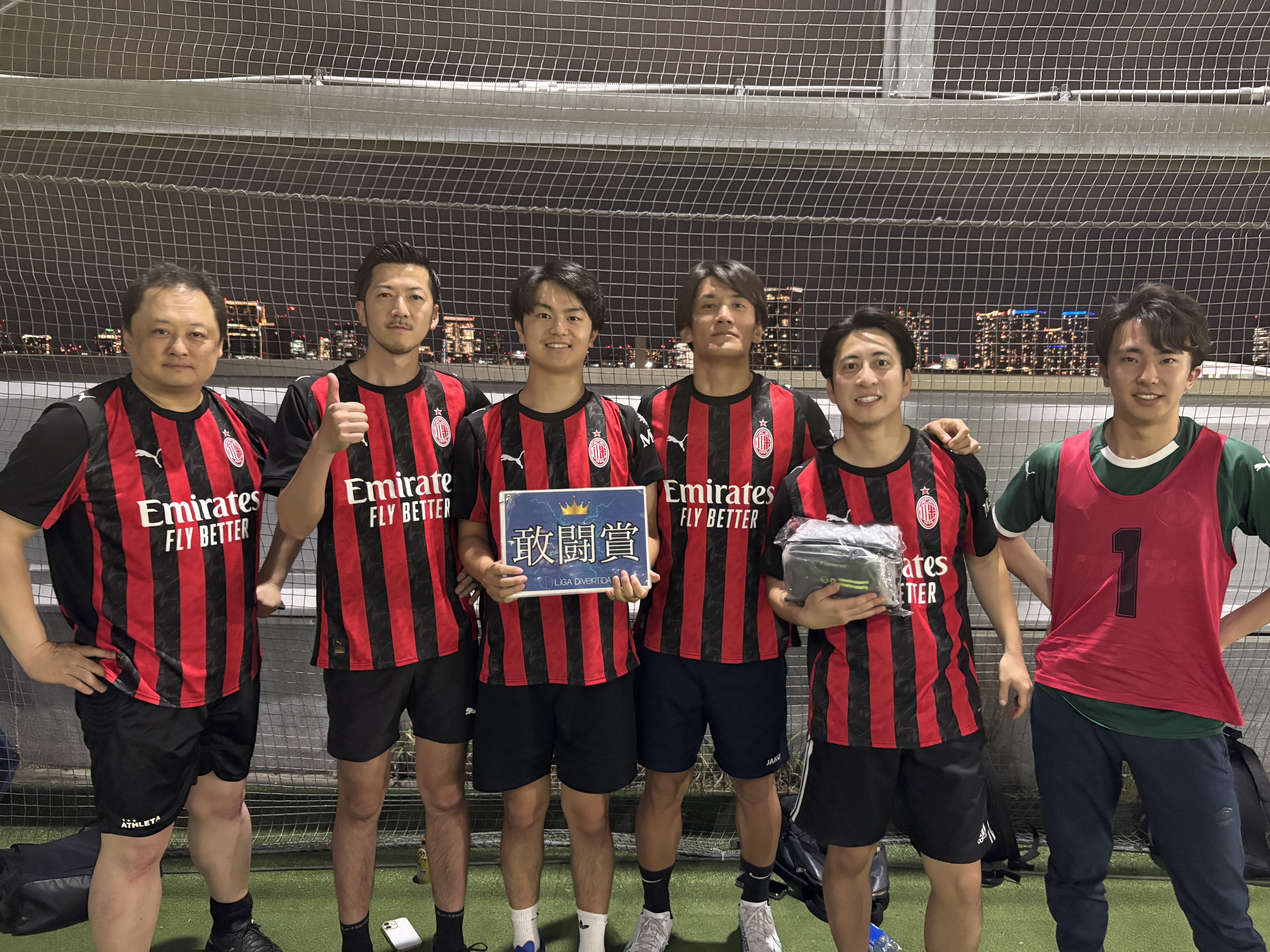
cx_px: 635
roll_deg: -0.5
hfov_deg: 67.3
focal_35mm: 26
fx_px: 954
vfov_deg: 53.1
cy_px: 476
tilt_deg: -5.5
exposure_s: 1/25
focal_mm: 5.96
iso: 640
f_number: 1.6
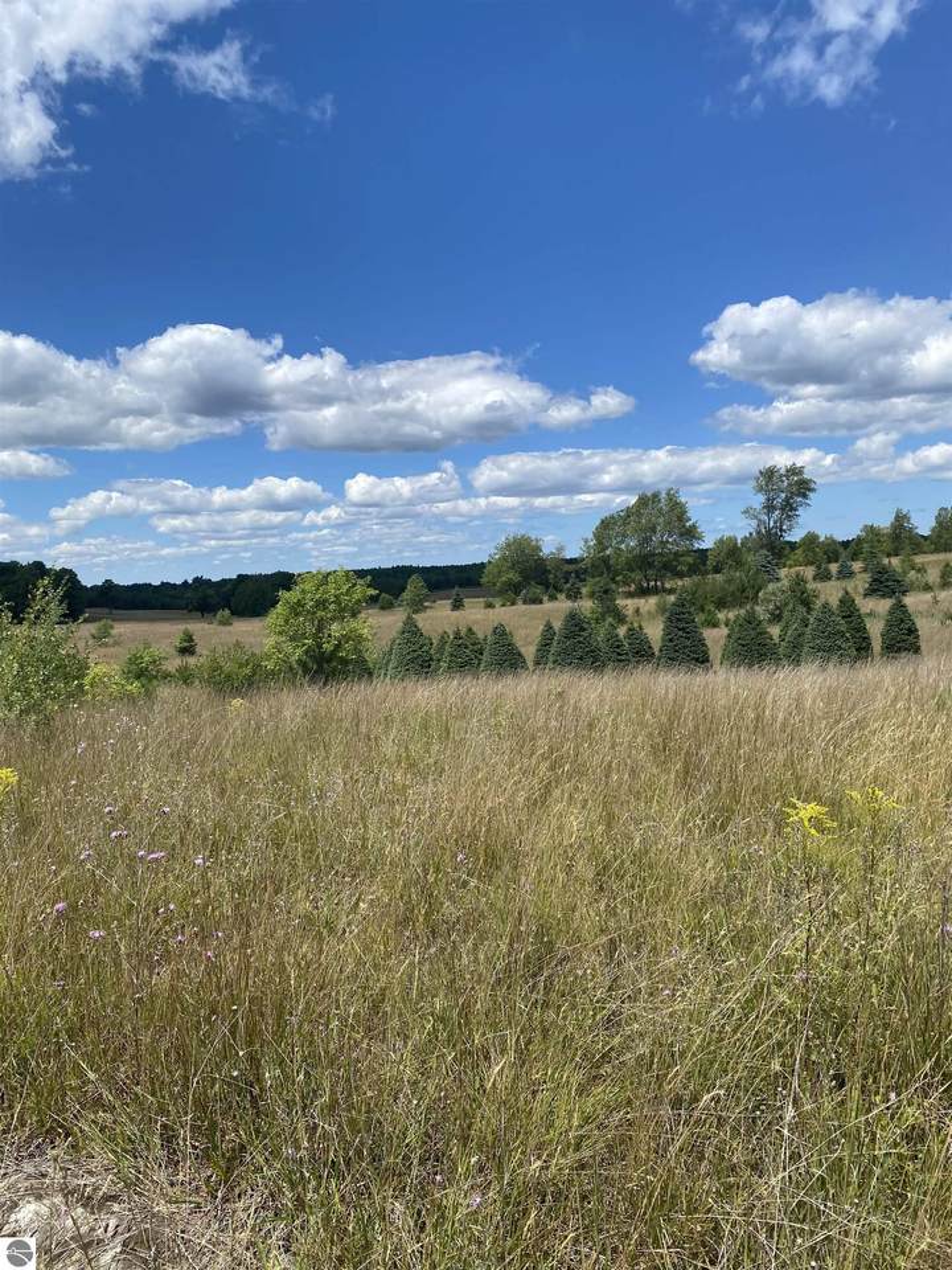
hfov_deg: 53.1
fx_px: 953
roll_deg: +4.7
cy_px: 635
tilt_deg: -0.5
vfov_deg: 67.3
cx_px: 476
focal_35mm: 26
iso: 32
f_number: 1.8
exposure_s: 1/3731
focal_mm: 4.25
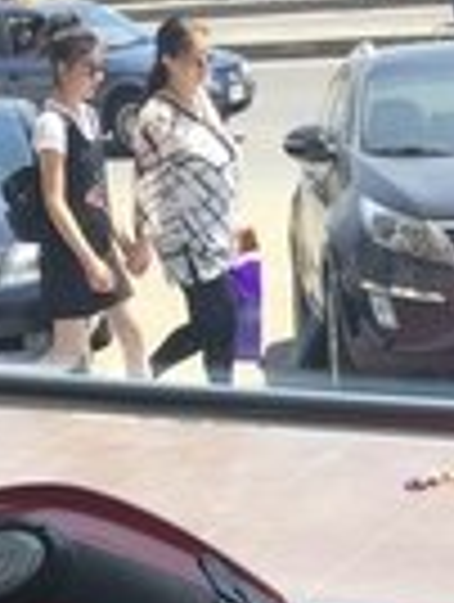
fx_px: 1865
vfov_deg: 16.3
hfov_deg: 13.8
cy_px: 981
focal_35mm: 107
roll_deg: +2.8
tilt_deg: -30.4
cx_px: 369
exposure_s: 1/599
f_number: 2.2
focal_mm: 4.15
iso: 32
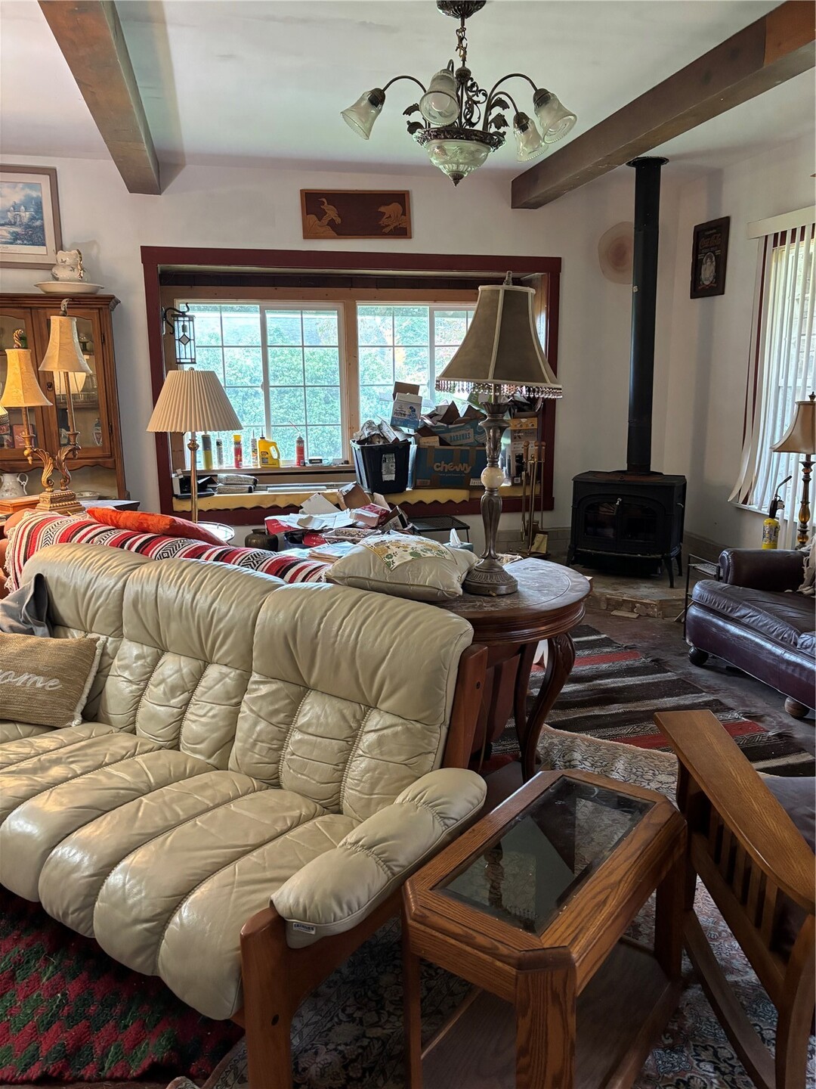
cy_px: 544
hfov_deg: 53.1
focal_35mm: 26
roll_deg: +0.7
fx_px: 817
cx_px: 408
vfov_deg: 67.3
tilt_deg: -6.9
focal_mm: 5.96
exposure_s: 1/60
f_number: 1.6
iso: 400
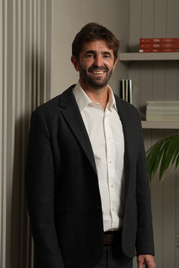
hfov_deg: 13.0
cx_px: 90
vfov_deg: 19.5
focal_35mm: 105
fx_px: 783
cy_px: 134
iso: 250
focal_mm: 70
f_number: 5.6
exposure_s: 1/125
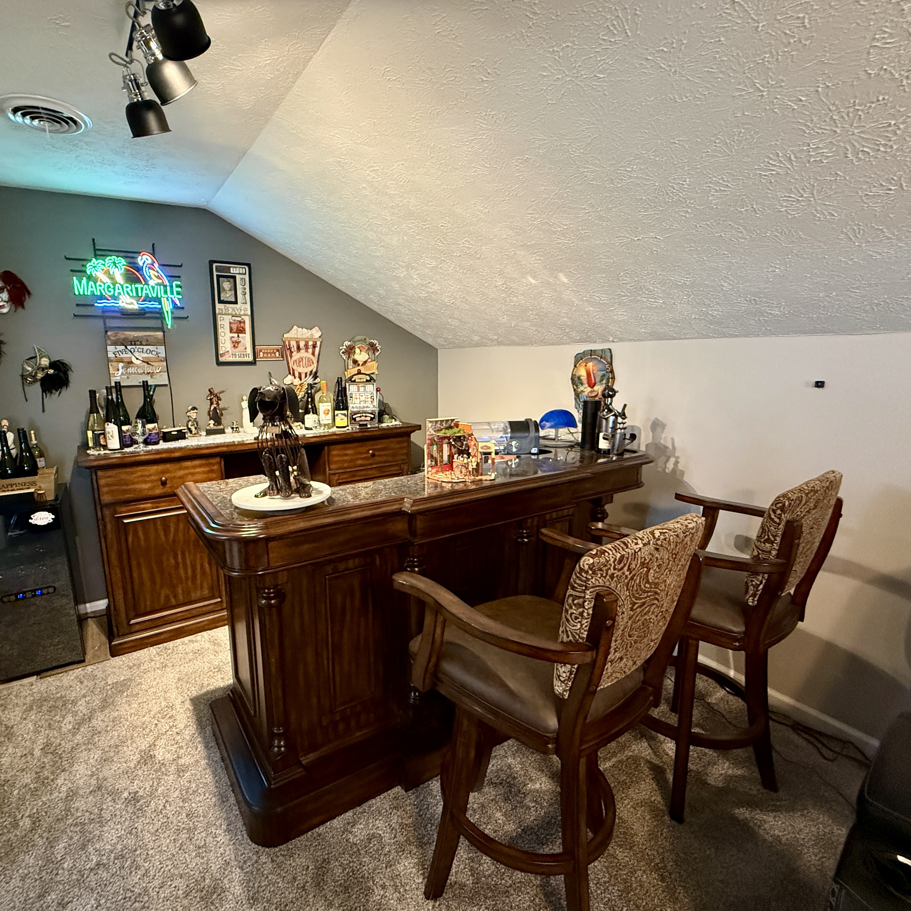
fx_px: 506
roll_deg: +1.0
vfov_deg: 84.0
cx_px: 379
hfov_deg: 83.3
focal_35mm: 17
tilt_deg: -11.4
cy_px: 457
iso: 640
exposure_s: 1/60
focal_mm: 2.22
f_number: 2.2
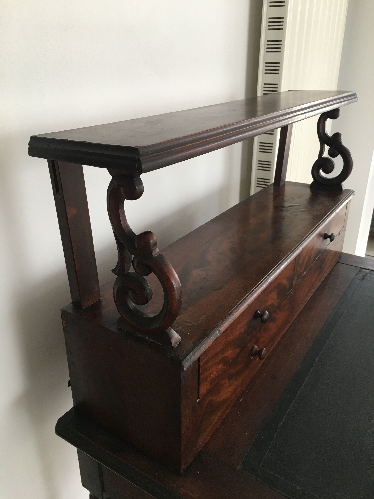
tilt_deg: -23.1
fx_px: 418
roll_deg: +0.0
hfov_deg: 48.2
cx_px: 187
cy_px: 250
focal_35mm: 29
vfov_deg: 61.7
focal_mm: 4.15
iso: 100
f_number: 2.2
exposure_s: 1/33
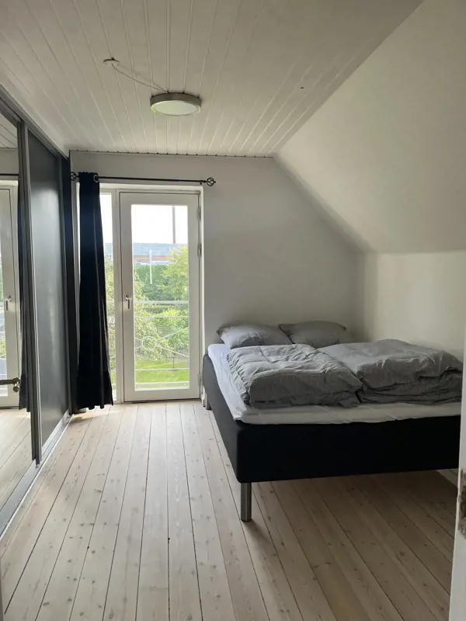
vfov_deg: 67.3
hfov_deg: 53.1
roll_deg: -0.4
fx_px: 467
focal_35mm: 26
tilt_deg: -5.6
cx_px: 233
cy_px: 310
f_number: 1.6
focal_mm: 5.1
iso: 80
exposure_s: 1/121
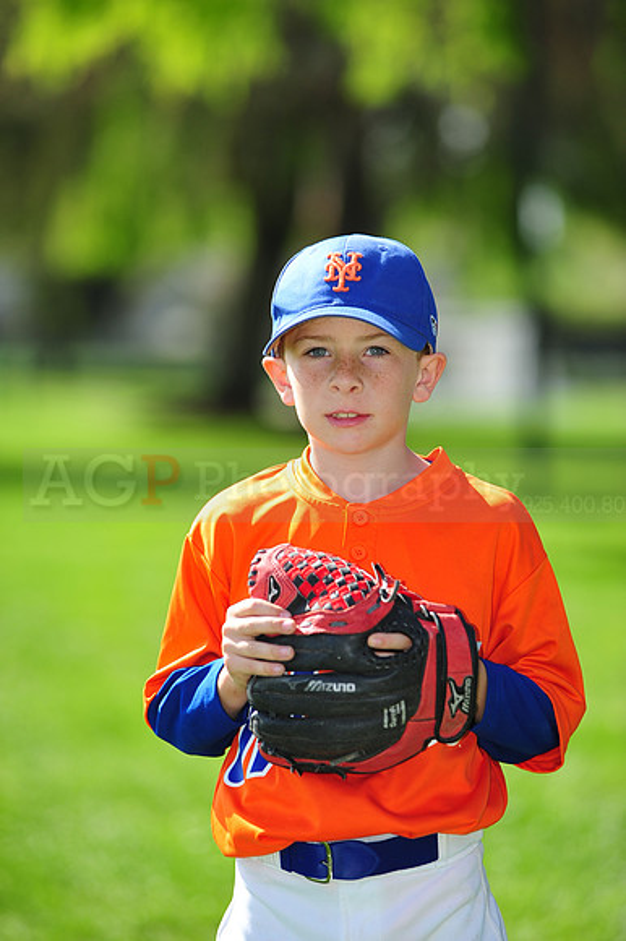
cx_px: 313
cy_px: 470
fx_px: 5222
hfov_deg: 6.9
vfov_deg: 10.3
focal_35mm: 200
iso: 200
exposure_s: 1/640
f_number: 4.5
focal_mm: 200
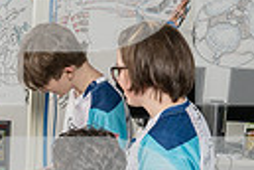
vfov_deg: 10.6
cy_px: 242
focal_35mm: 126
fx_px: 889
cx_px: -73
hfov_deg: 15.5
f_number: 8
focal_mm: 28
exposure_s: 1/250
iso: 400
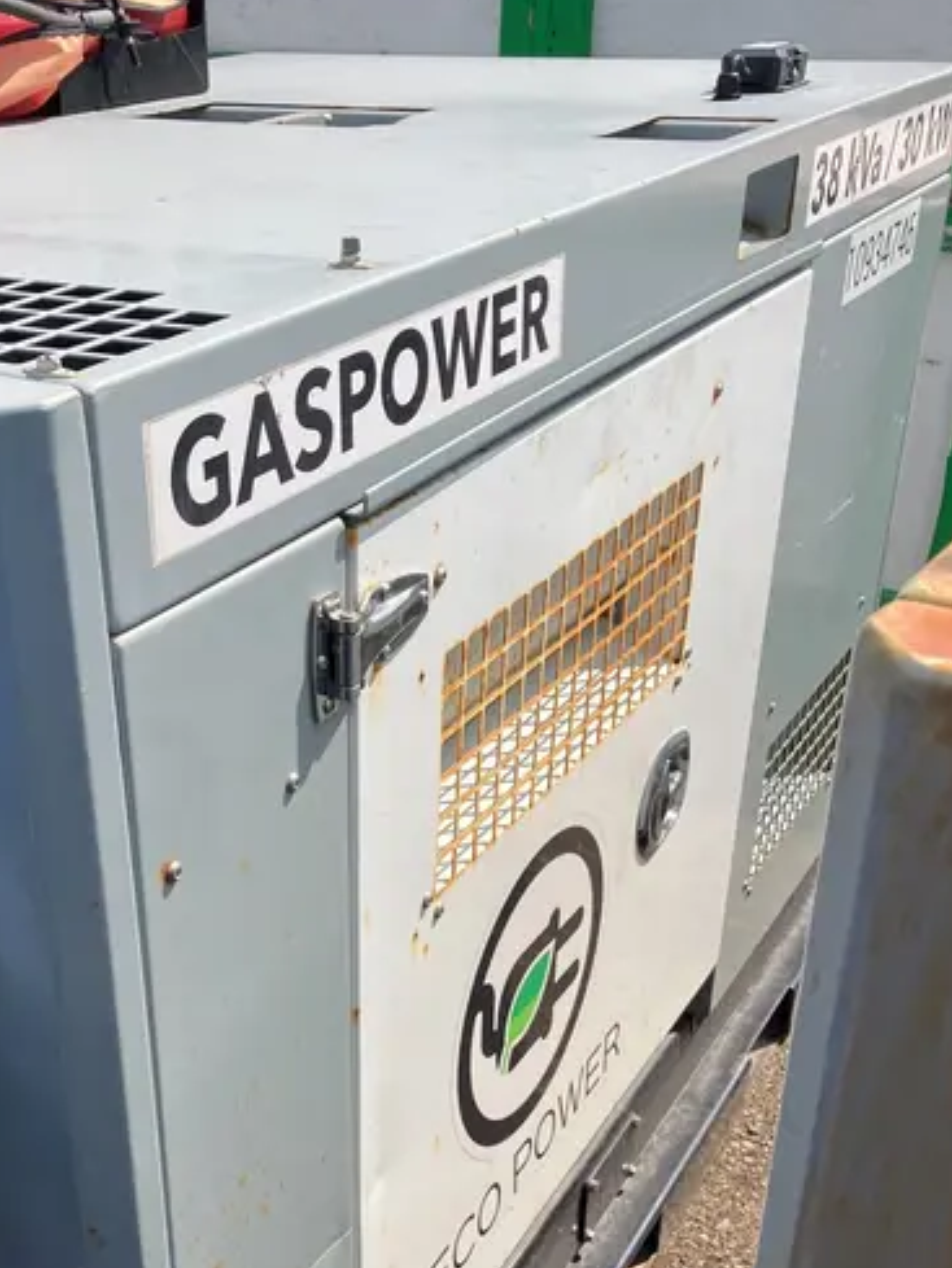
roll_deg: +0.1
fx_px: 1539
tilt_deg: -29.9
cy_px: 888
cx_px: 283
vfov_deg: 43.9
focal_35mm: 42
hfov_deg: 33.9
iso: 32
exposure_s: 1/2315
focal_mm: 3.99
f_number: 1.8
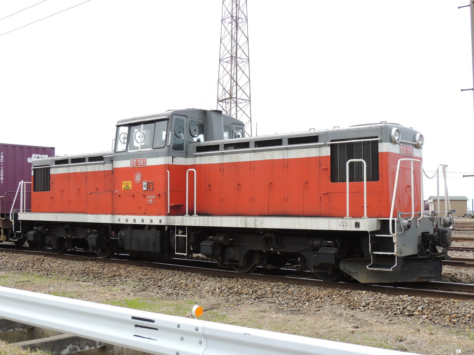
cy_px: 178
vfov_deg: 33.6
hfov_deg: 43.9
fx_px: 589
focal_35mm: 43
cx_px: 237
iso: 100
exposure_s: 1/400
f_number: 4.3
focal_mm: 7.6
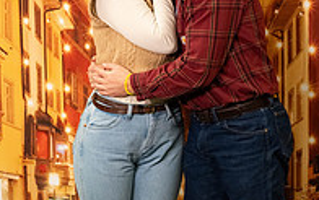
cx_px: 119
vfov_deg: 10.0
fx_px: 1140
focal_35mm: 131
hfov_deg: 15.9
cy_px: 130
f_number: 4
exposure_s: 1/200
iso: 2000
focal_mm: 56
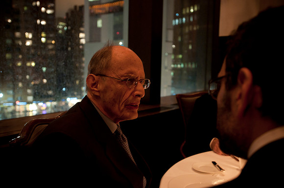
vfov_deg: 36.8
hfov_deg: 53.2
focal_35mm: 36
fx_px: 284
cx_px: 142
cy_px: 94
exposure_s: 1/8
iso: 1000
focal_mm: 24
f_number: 2.8
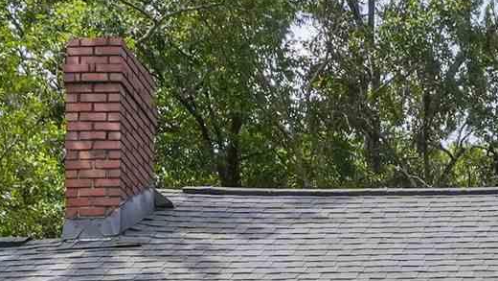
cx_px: 655
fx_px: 1373
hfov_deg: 19.0
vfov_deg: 8.6
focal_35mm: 104
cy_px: 962
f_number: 9
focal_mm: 11.2
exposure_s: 1/60
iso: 400
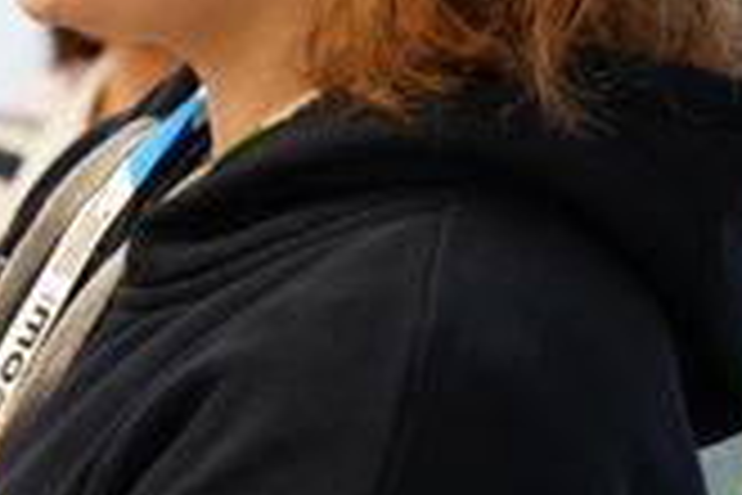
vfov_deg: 7.5
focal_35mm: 182
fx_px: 3751
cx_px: -510
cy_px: 216
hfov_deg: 10.7
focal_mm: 43
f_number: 3.5
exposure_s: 1/500
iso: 3200
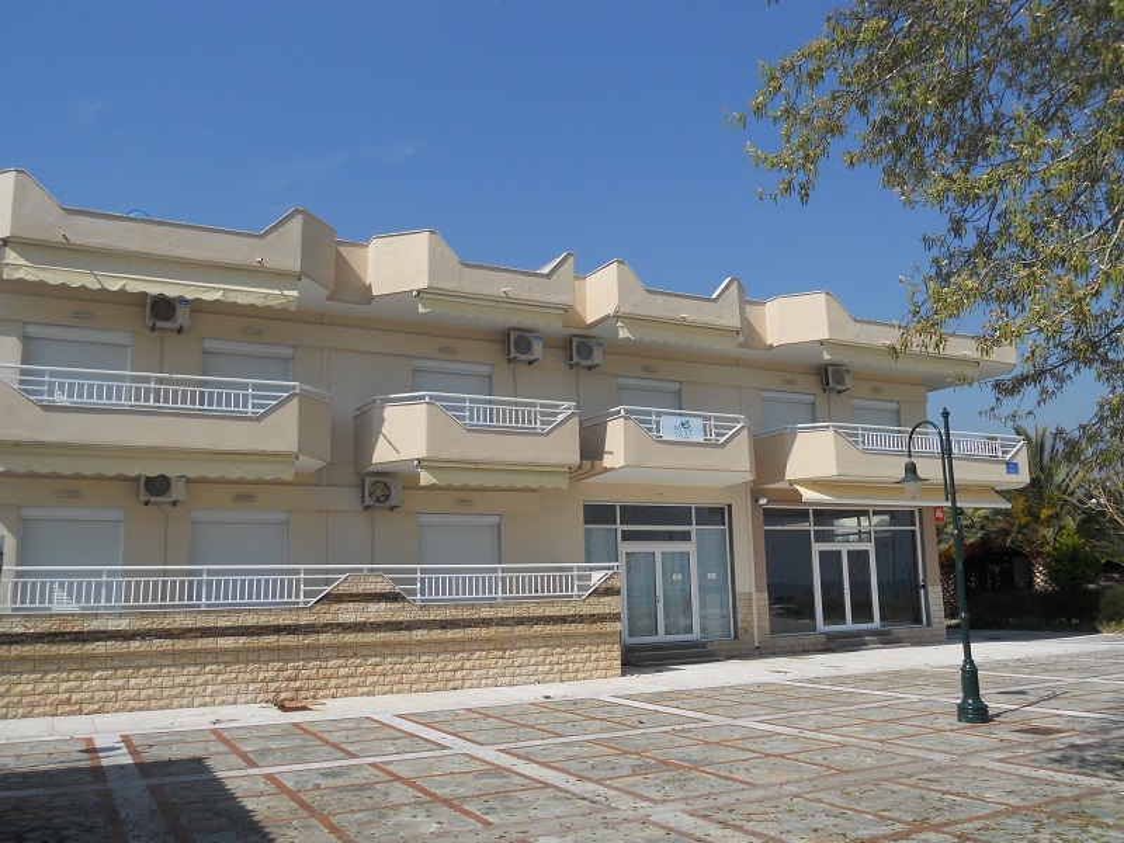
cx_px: 562
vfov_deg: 44.2
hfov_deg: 56.8
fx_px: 1039
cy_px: 422
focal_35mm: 32
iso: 80
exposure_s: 1/1250
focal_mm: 5.8
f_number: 3.5
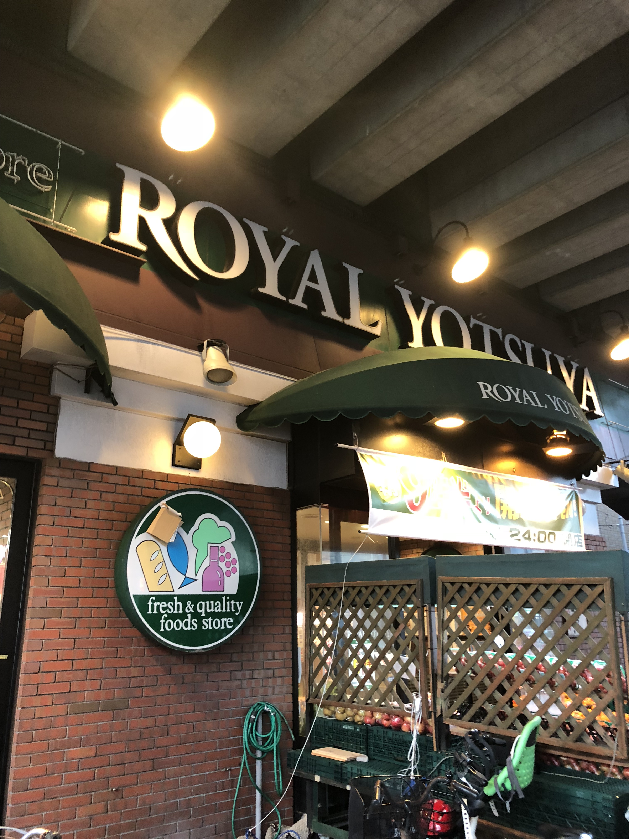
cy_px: 420
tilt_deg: +16.8
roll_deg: -2.7
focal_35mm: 28
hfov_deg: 49.7
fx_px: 678
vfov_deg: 63.4
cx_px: 314
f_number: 1.8
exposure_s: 1/17
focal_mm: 3.99
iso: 80
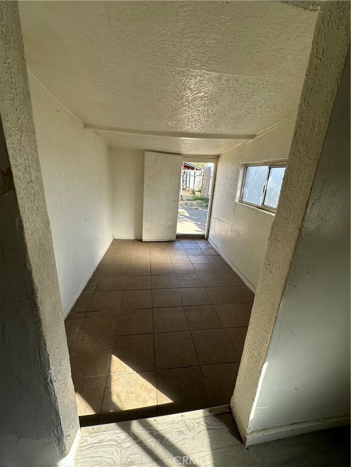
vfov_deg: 102.1
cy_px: 234
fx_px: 189
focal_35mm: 14
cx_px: 176
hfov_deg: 85.7
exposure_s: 1/166
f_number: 2.2
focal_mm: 2.22
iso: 40
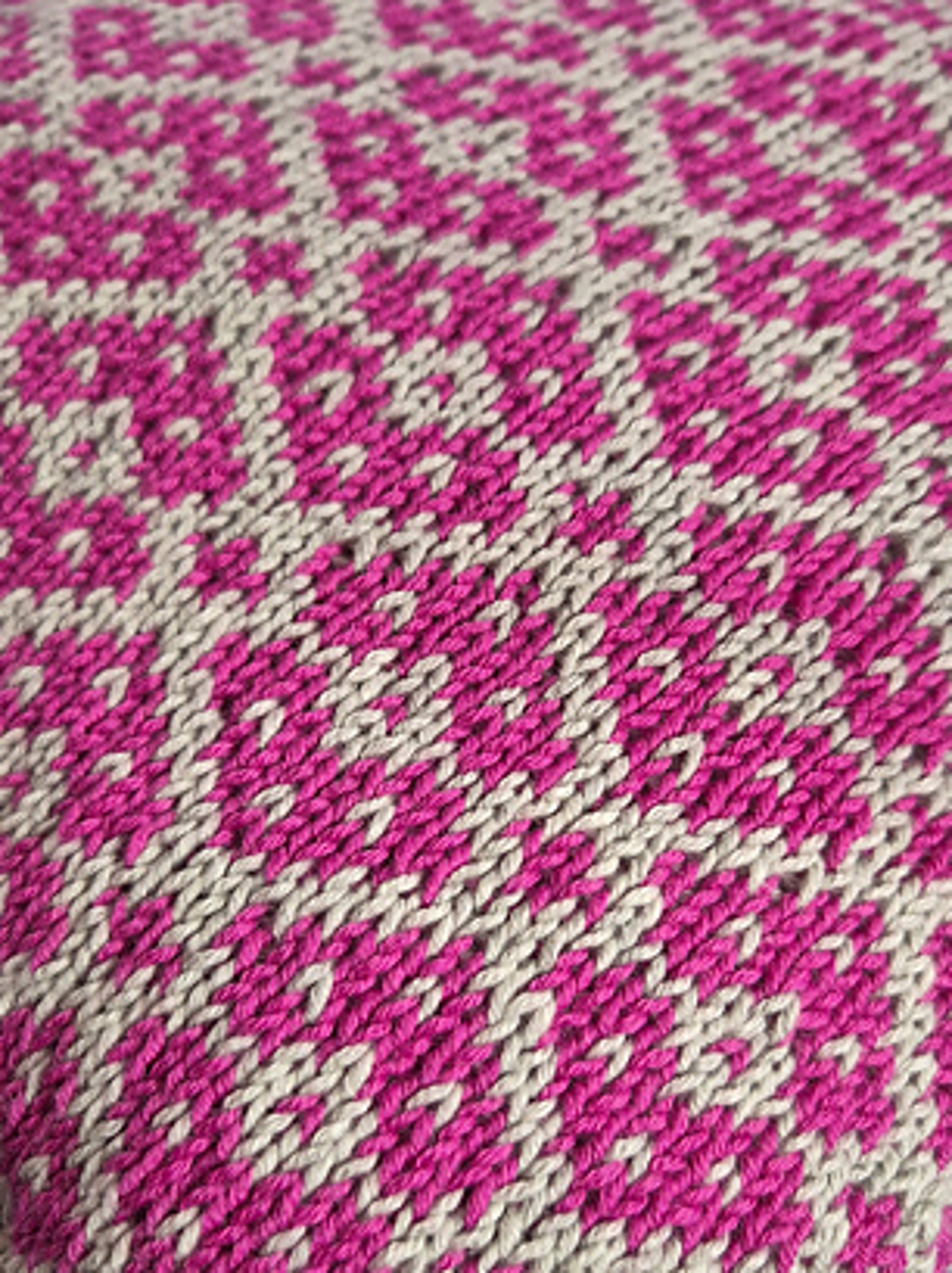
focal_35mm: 36
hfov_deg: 39.6
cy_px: 731
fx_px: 1322
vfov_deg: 51.2
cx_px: 499
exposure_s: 1/100
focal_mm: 5.4
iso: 640
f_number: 1.8
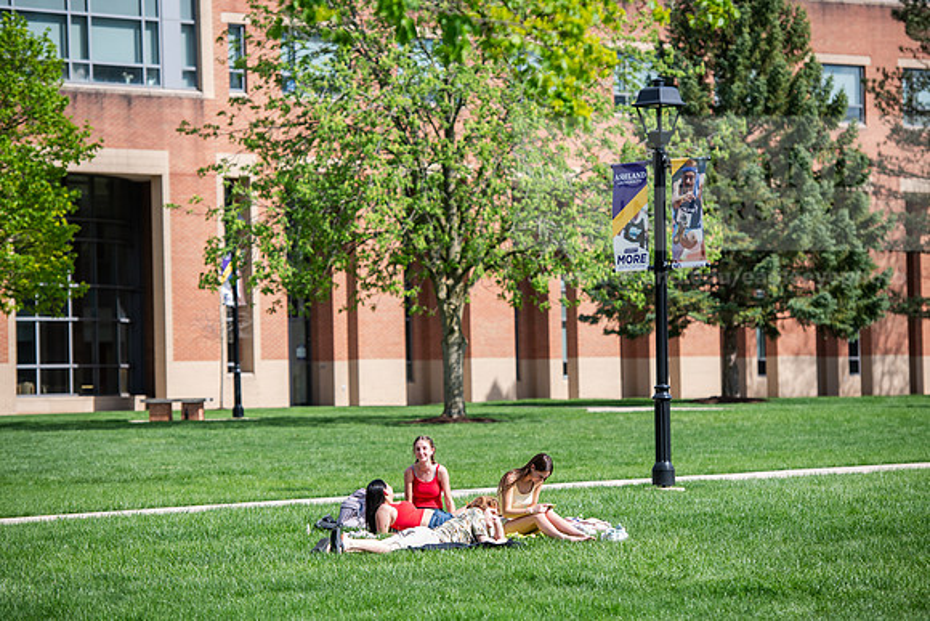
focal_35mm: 135
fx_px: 3488
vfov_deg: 10.2
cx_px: 465
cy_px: 310
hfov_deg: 15.2
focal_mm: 135
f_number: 3.5
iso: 100
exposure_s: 1/500
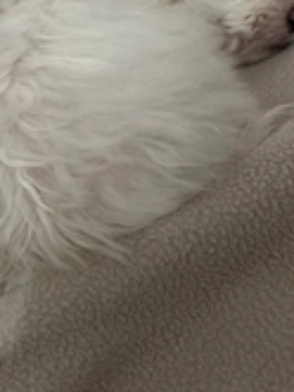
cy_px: 83
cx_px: 0
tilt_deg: -31.3
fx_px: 713
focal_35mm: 63
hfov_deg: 22.4
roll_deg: +33.7
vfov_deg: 30.0
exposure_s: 1/50
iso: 250
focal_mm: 5.1
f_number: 1.6
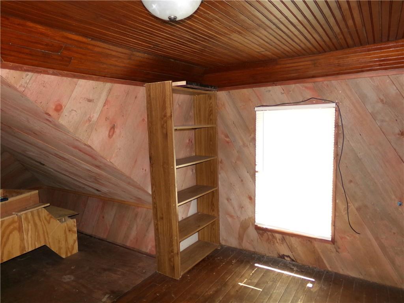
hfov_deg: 71.6
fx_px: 280
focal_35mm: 24
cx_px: 202
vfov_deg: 56.8
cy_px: 152
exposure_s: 1/34
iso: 224
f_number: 3.7
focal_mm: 4.3
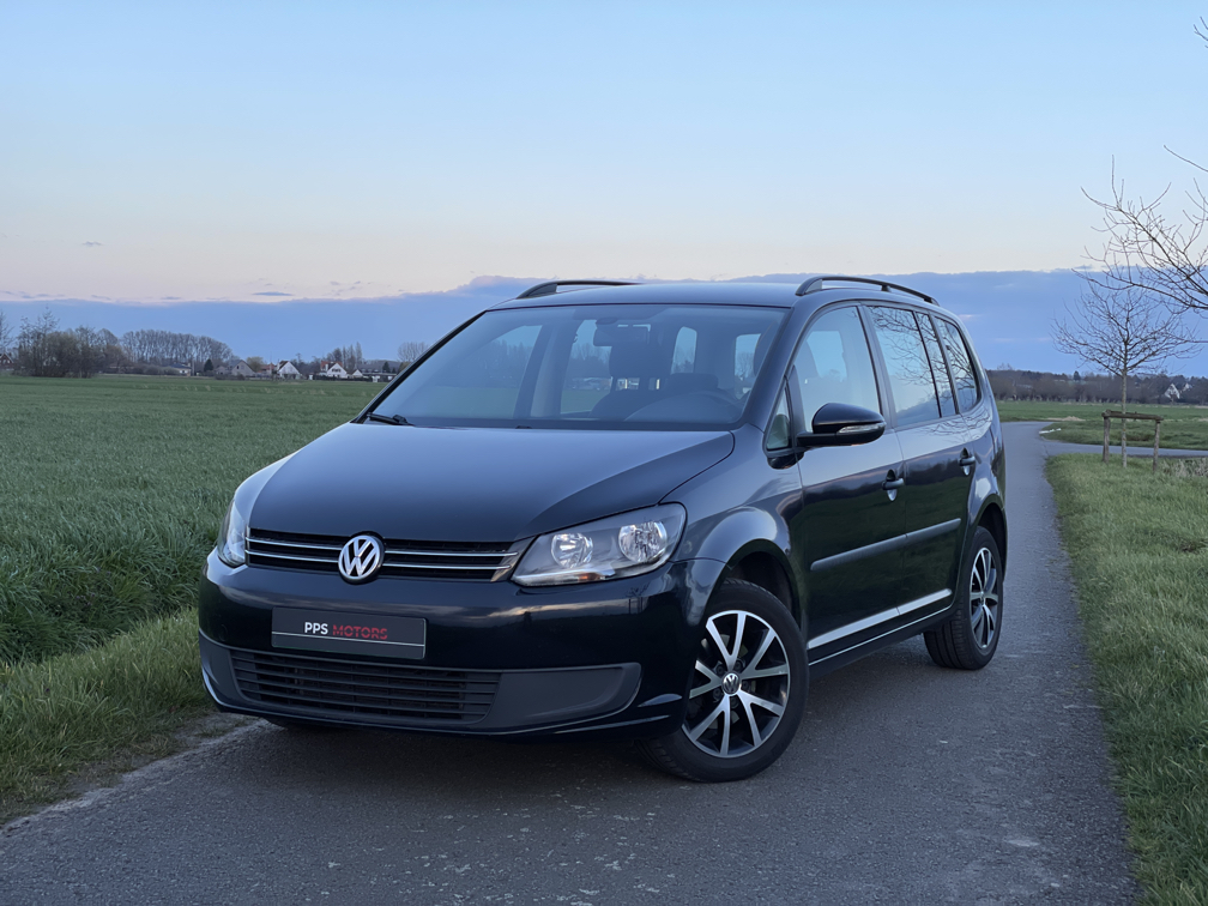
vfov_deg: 28.0
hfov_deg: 36.8
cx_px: 604
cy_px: 453
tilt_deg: -0.6
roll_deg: -1.2
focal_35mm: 52
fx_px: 1815
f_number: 2
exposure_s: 1/172
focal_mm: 6
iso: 25
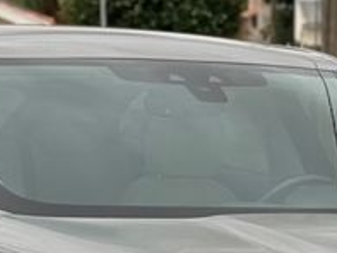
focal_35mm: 197
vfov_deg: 7.4
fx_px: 1919
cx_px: 229
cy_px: 380
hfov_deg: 10.0
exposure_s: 1/420
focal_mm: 6.76
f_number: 1.78
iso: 80
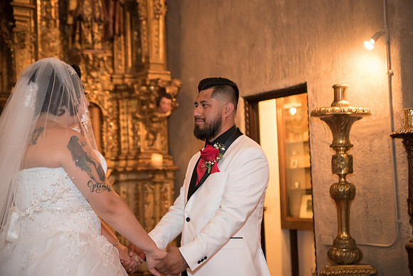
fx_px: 666
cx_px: 206
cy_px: 138
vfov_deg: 23.4
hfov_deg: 34.5
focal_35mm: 58
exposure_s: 1/80
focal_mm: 58
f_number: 2.8
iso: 4000
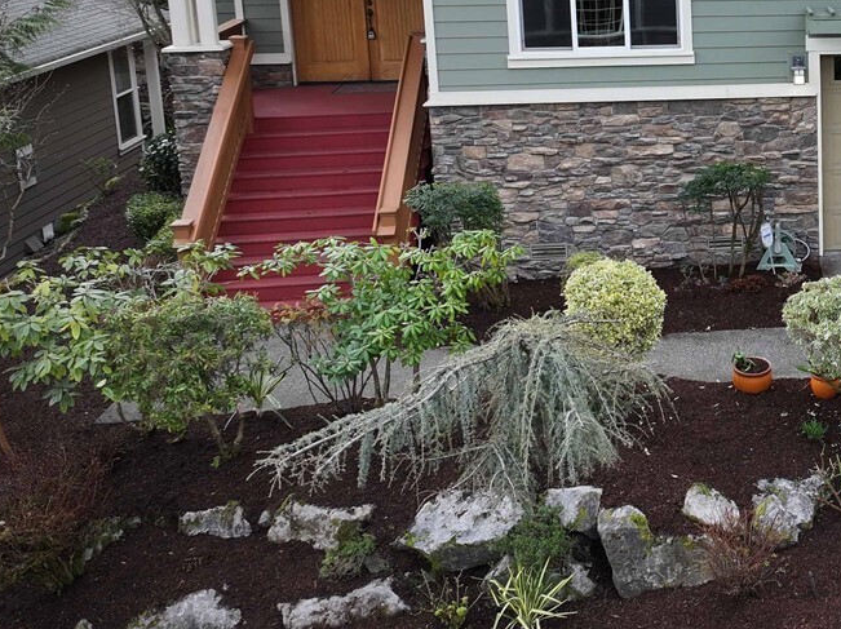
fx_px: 1432
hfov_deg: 29.5
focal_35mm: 59
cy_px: 163
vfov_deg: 24.5
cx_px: 921
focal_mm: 12.29
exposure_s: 1/15
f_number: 2.8
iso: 120
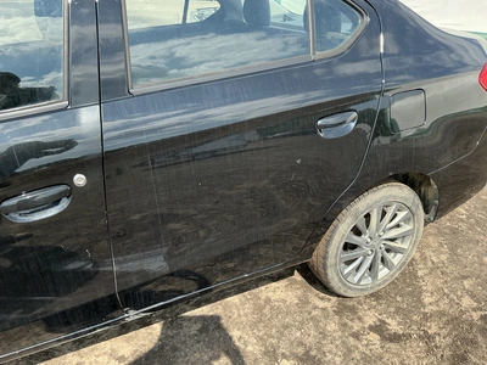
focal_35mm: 28
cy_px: 182
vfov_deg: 49.7
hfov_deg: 63.4
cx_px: 244
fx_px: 394
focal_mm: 3
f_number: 1.8
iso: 25
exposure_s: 1/635
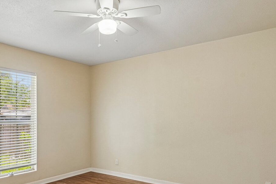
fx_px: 207
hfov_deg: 67.0
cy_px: 117
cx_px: 118
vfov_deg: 47.4
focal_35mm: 27
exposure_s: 1/20
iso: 500
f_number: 8
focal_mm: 15
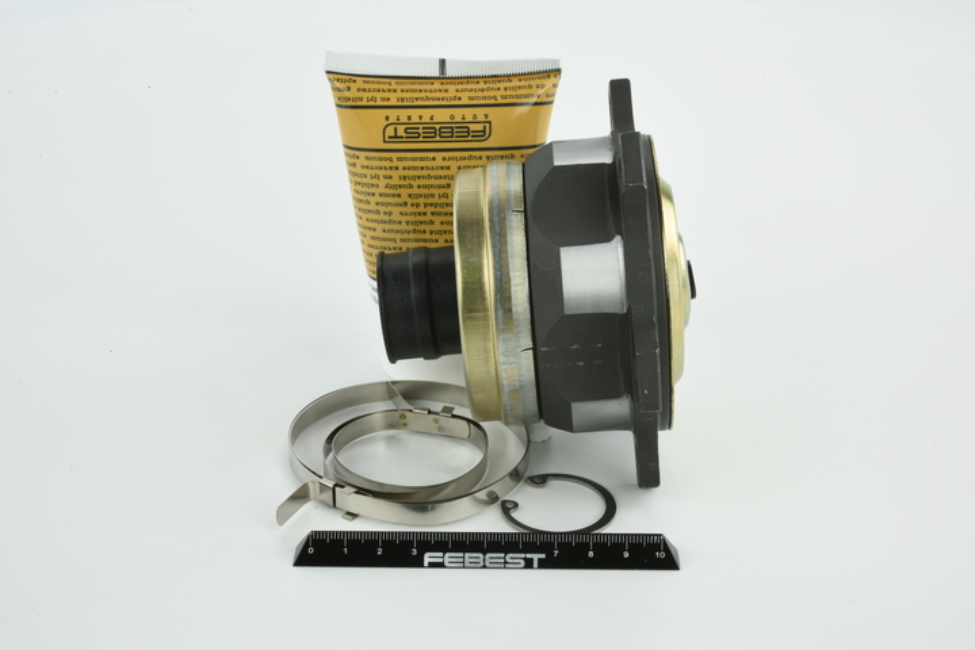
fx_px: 1625
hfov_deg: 33.4
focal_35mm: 60
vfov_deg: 22.6
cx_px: 488
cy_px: 325
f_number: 36
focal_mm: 60
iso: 64
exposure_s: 1/2.5
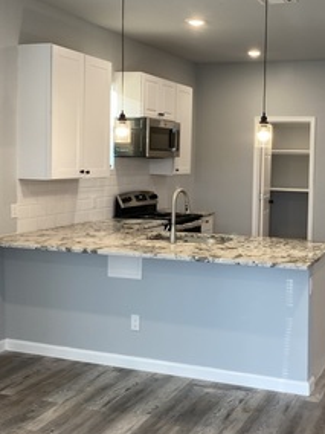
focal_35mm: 44
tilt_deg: -1.5
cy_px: 182
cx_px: 262
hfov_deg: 32.0
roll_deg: -1.4
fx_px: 551
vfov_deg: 42.8
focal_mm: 4.25
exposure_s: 1/60
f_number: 1.8
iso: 80
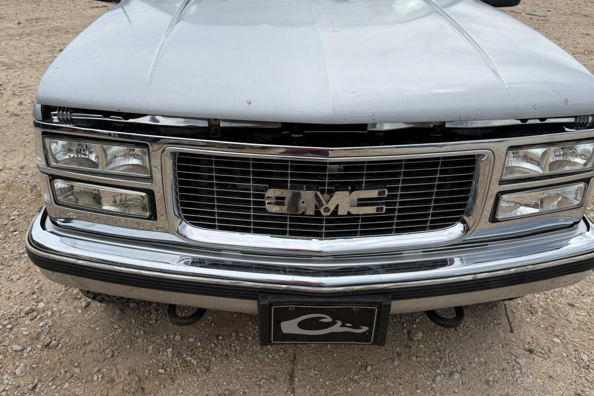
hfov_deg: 65.4
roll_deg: +0.8
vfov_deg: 46.3
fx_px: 462
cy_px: 170
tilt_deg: -27.8
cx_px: 276
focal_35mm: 28
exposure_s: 1/4167
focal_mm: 6.76
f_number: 1.78
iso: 80
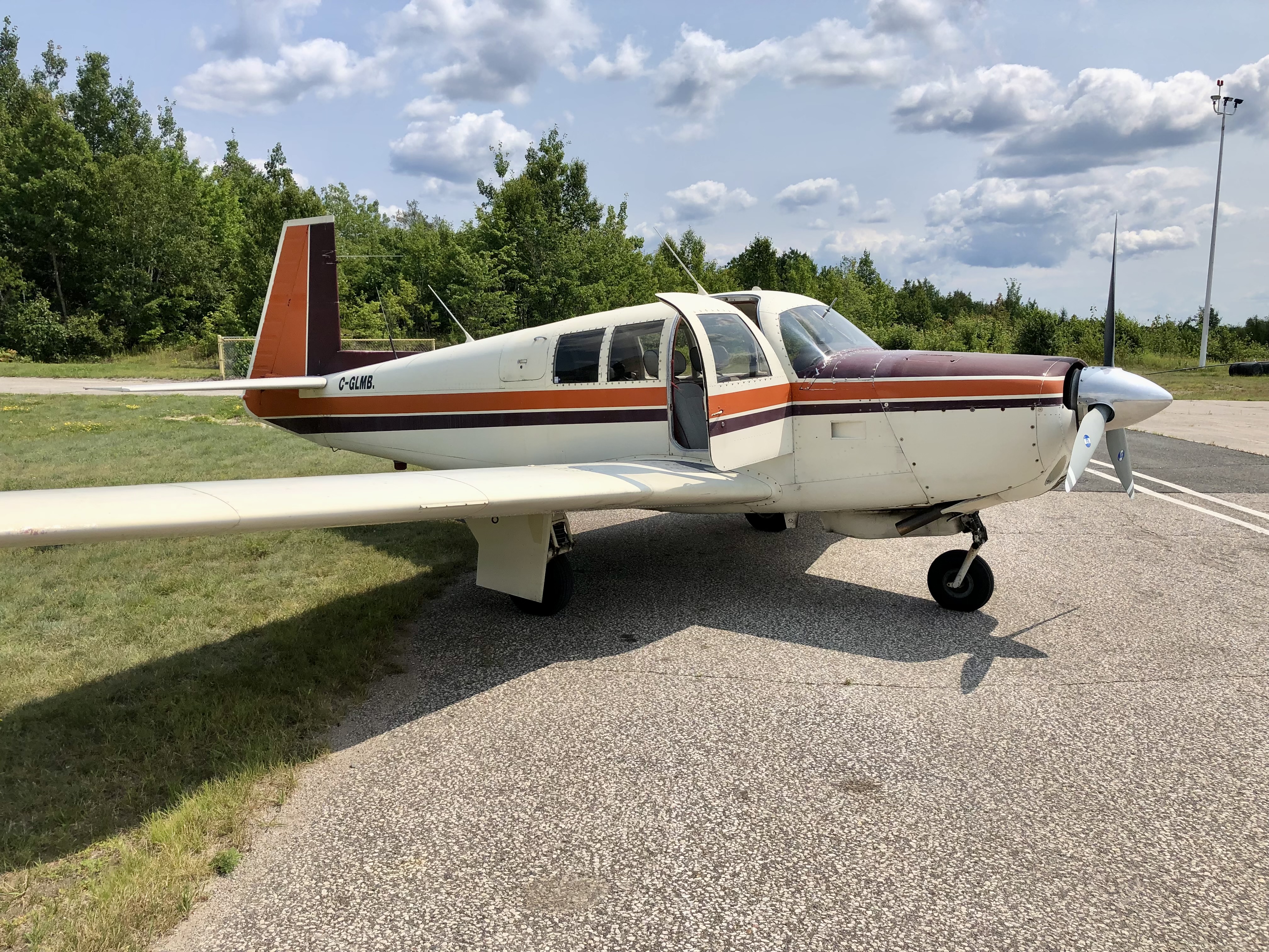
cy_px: 476
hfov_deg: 63.4
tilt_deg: -9.9
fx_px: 1026
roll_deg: -0.6
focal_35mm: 28
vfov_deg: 49.7
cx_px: 634
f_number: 1.8
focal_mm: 3.99
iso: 20
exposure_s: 1/3205
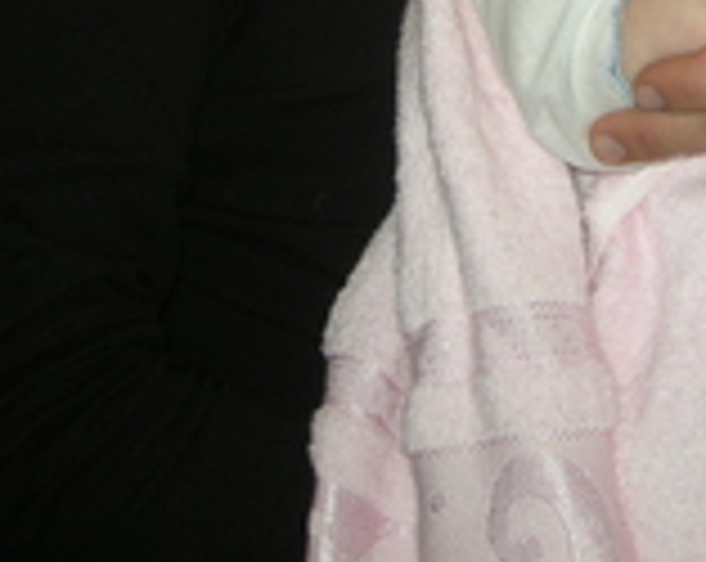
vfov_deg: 12.1
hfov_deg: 15.8
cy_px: -335
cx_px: 670
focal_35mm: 120
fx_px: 2503
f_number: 2.8
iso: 64
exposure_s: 1/30
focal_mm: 5.7
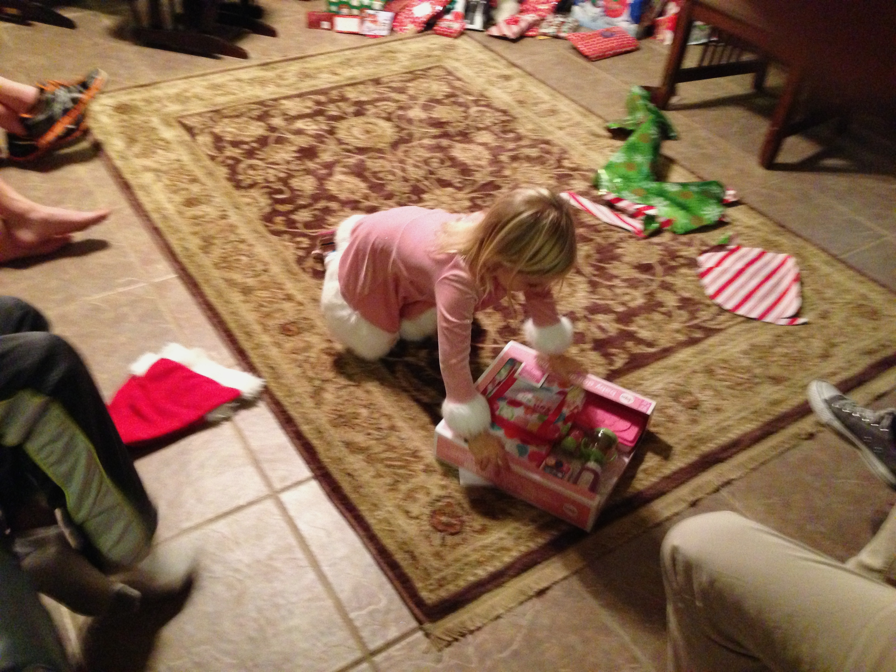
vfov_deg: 42.9
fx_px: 854
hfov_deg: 55.4
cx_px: 448
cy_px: 336
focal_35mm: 33
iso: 640
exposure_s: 1/15
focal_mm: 4.13
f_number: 2.4
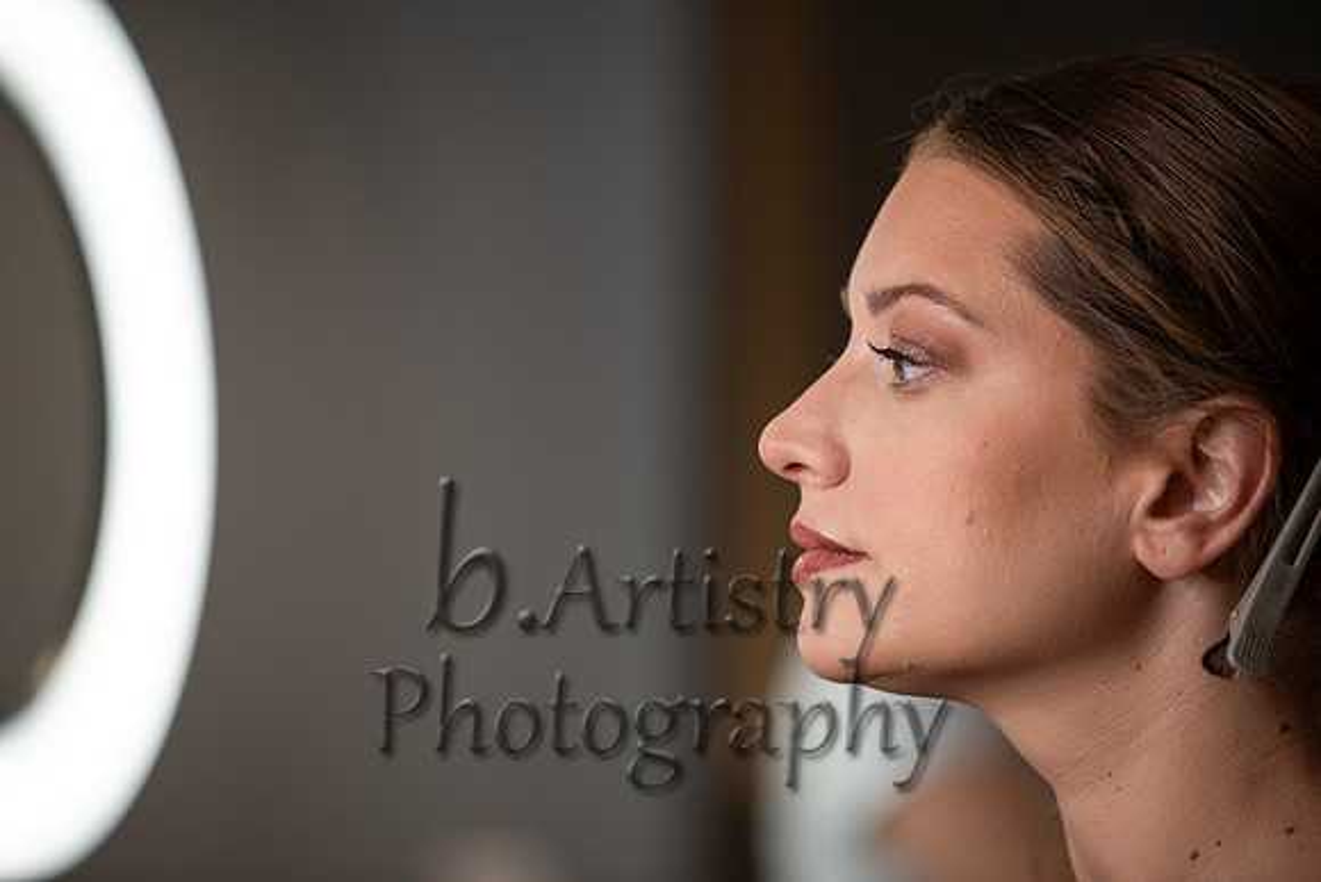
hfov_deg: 10.3
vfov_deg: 6.9
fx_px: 7340
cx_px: 660
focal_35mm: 200
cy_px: 441
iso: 400
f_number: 2.8
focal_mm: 200
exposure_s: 1/250
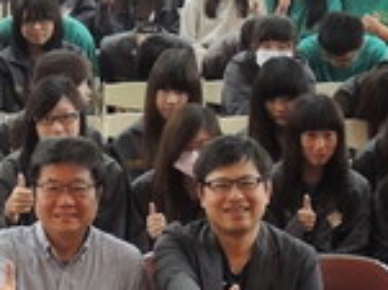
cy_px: 148
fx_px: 1971
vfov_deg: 8.4
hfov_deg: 11.2
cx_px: 39
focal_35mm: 176
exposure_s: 1/15
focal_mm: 8.2
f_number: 2.2
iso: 400
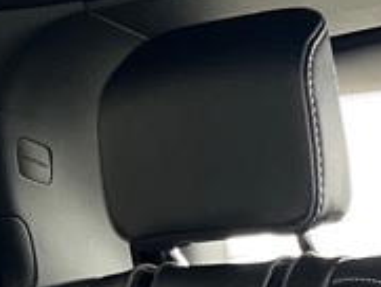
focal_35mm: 147
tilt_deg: -7.9
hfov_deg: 13.3
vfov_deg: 8.9
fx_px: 1619
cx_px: 373
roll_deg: -4.2
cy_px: 747
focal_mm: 5.1
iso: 400
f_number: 1.6
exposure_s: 1/60
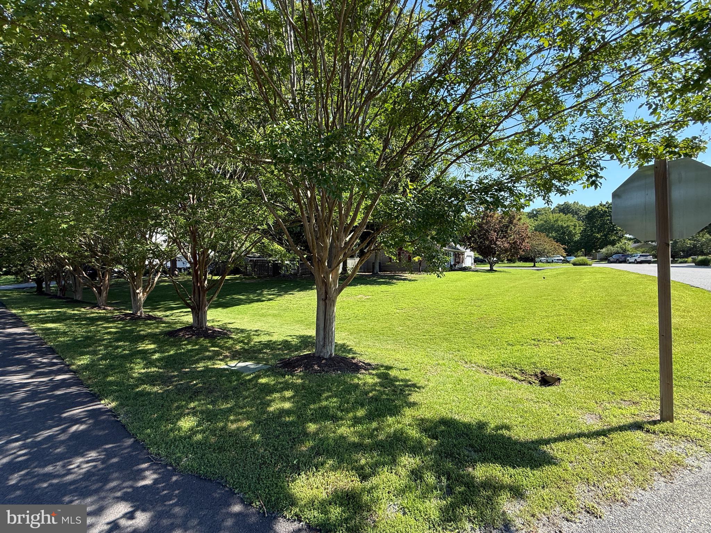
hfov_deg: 102.1
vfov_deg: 85.7
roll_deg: +0.6
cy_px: 266
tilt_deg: +1.4
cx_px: 356
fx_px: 288
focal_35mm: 14
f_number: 2.2
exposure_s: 1/631
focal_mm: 2.22
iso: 50
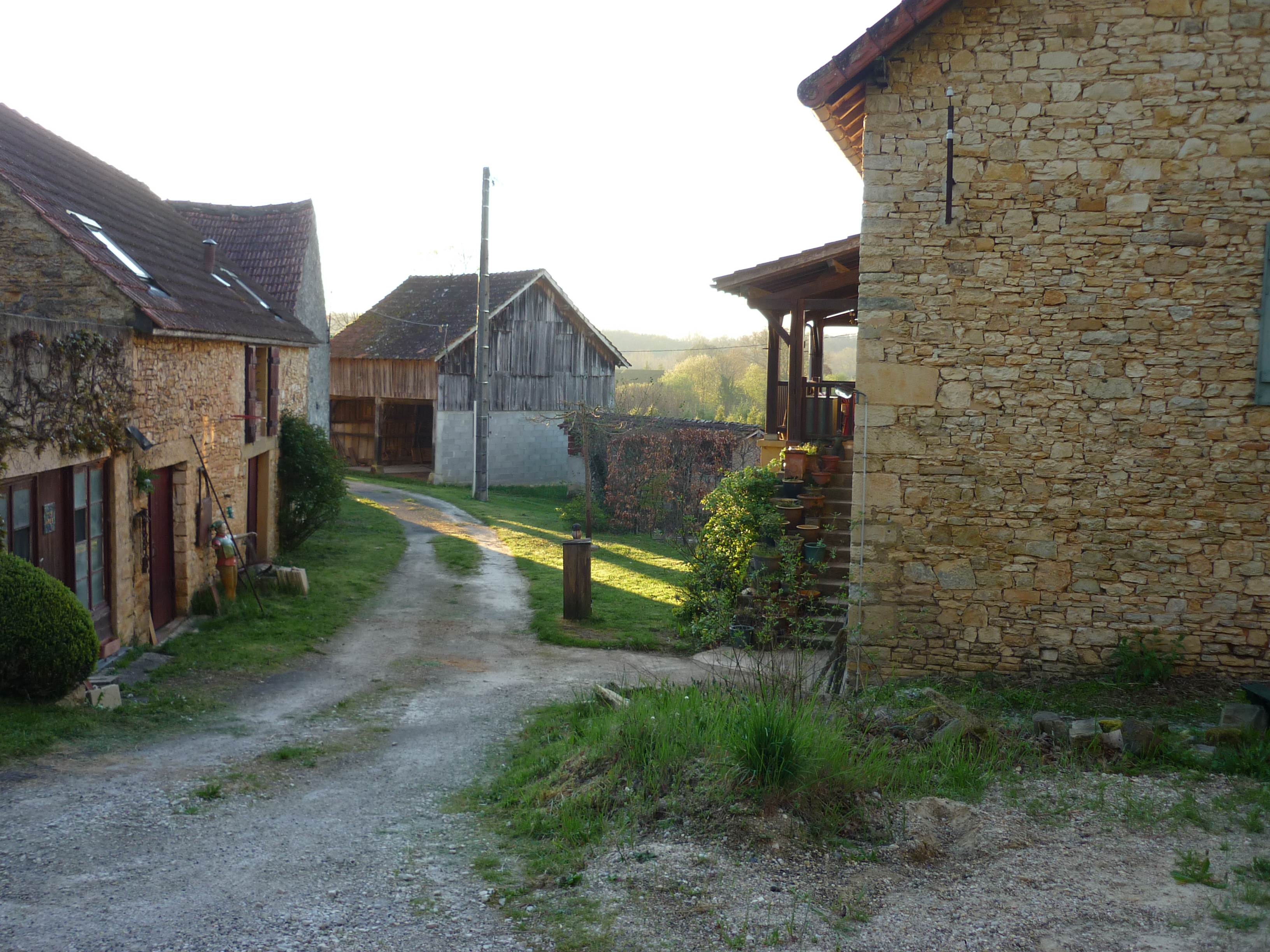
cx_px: 635
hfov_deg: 55.4
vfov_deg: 42.9
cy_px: 476
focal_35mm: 33
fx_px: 1211
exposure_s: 1/100
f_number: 2.8
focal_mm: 5.5
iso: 80
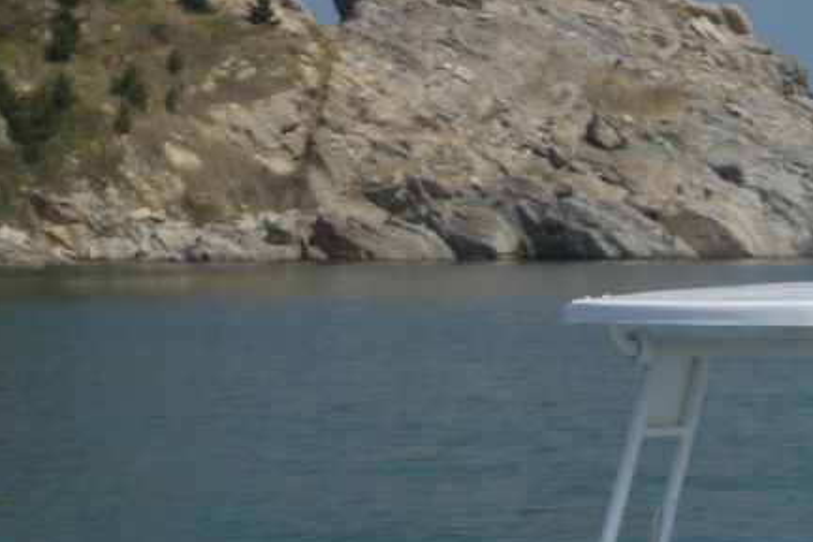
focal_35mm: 111
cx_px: 617
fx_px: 2507
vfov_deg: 11.3
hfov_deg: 18.3
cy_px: 1046
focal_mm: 12.29
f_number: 2.8
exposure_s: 1/5000
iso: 160
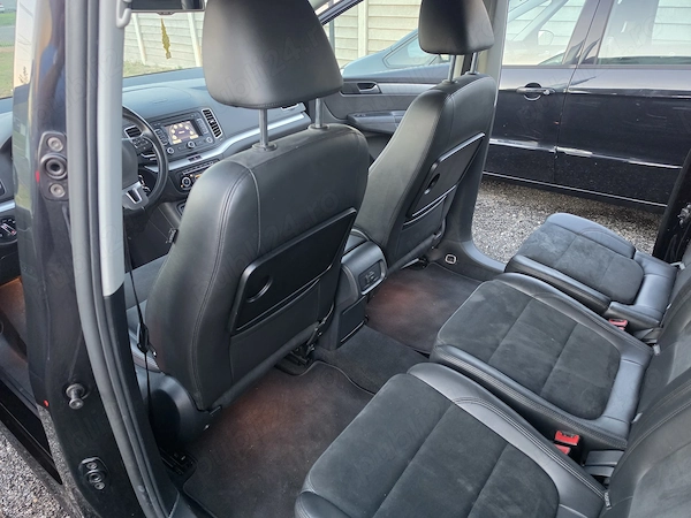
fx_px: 459
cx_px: 346
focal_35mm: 23
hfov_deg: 73.9
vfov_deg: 58.9
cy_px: 259
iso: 800
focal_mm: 6.5
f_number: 1.4
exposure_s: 1/100
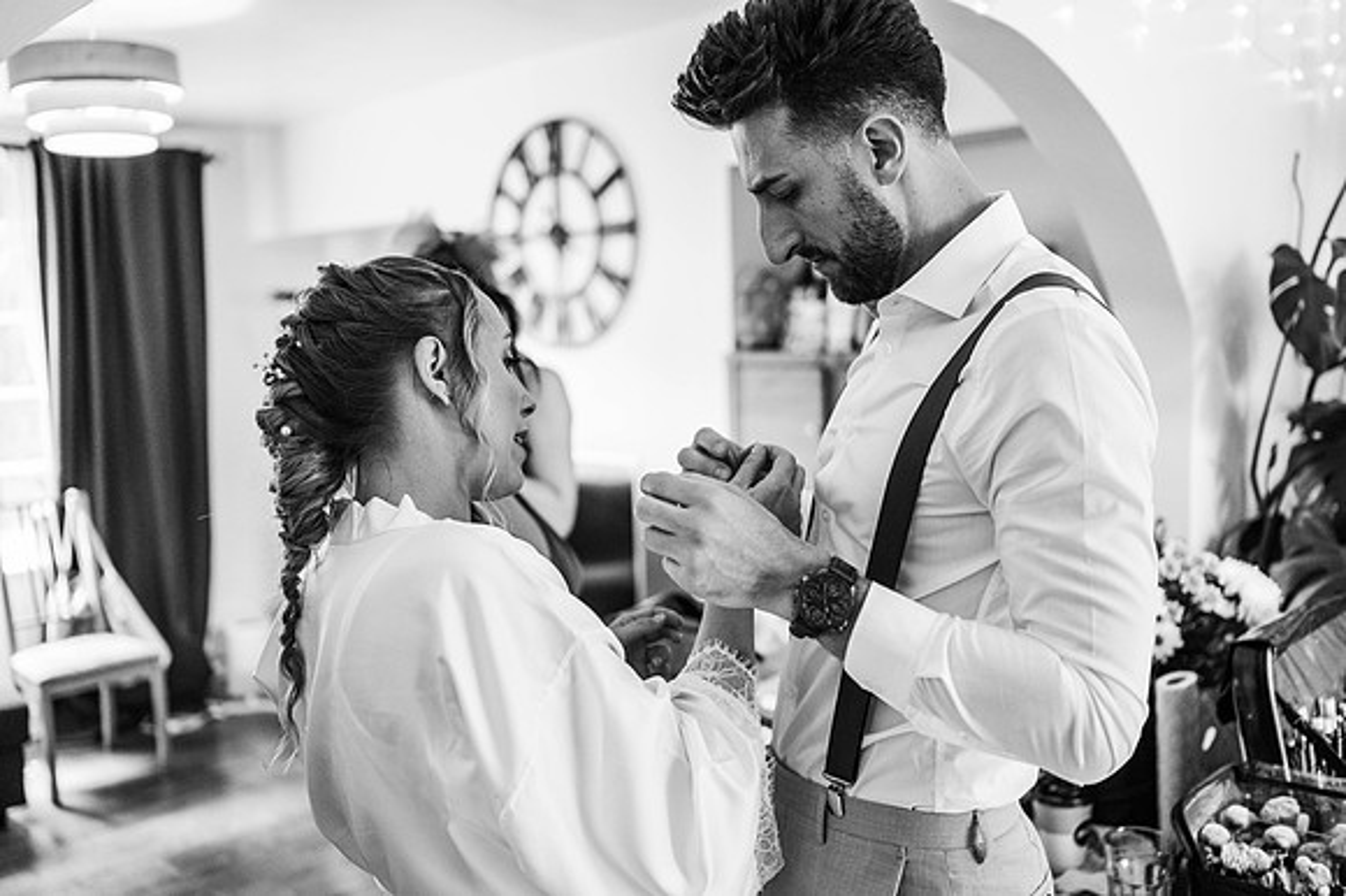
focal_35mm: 35
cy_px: 448
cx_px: 673
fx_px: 1308
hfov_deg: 54.5
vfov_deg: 37.8
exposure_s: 1/200
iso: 900
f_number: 1.8
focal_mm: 35
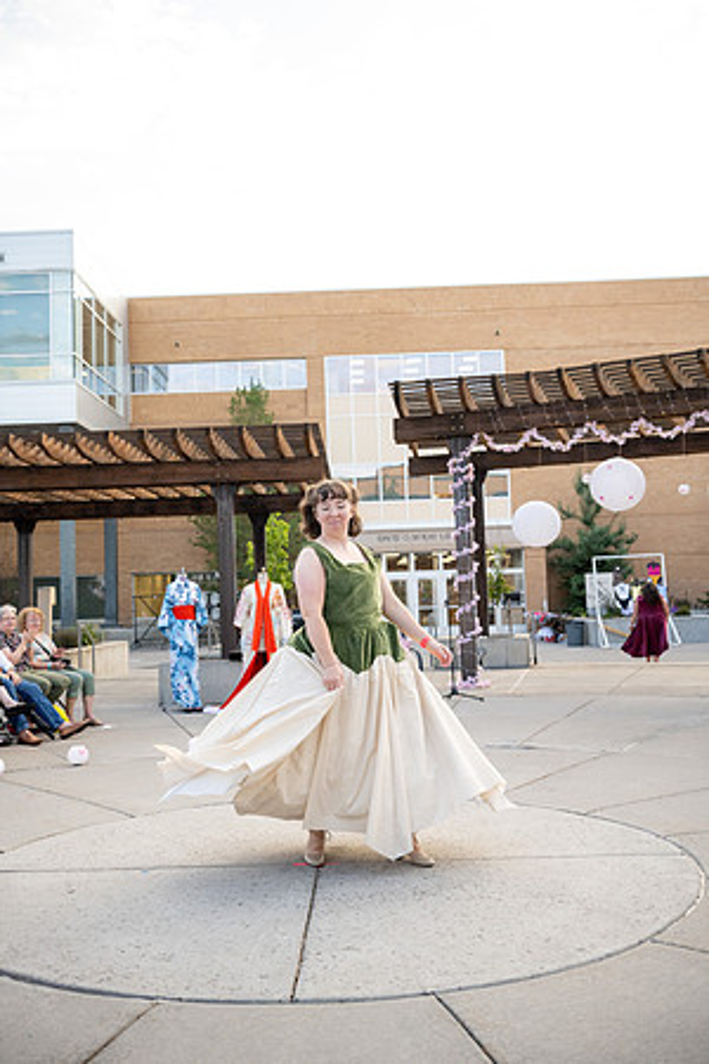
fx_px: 975
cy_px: 532
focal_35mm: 33
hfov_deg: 40.0
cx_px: 354
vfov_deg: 57.2
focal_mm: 33
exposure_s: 1/800
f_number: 3.2
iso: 800
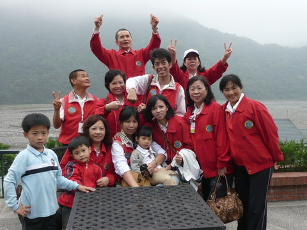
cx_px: 154
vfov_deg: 33.6
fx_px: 381
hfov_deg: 43.9
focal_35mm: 43
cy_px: 115
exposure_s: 1/250
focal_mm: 7
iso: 100
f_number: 3.4
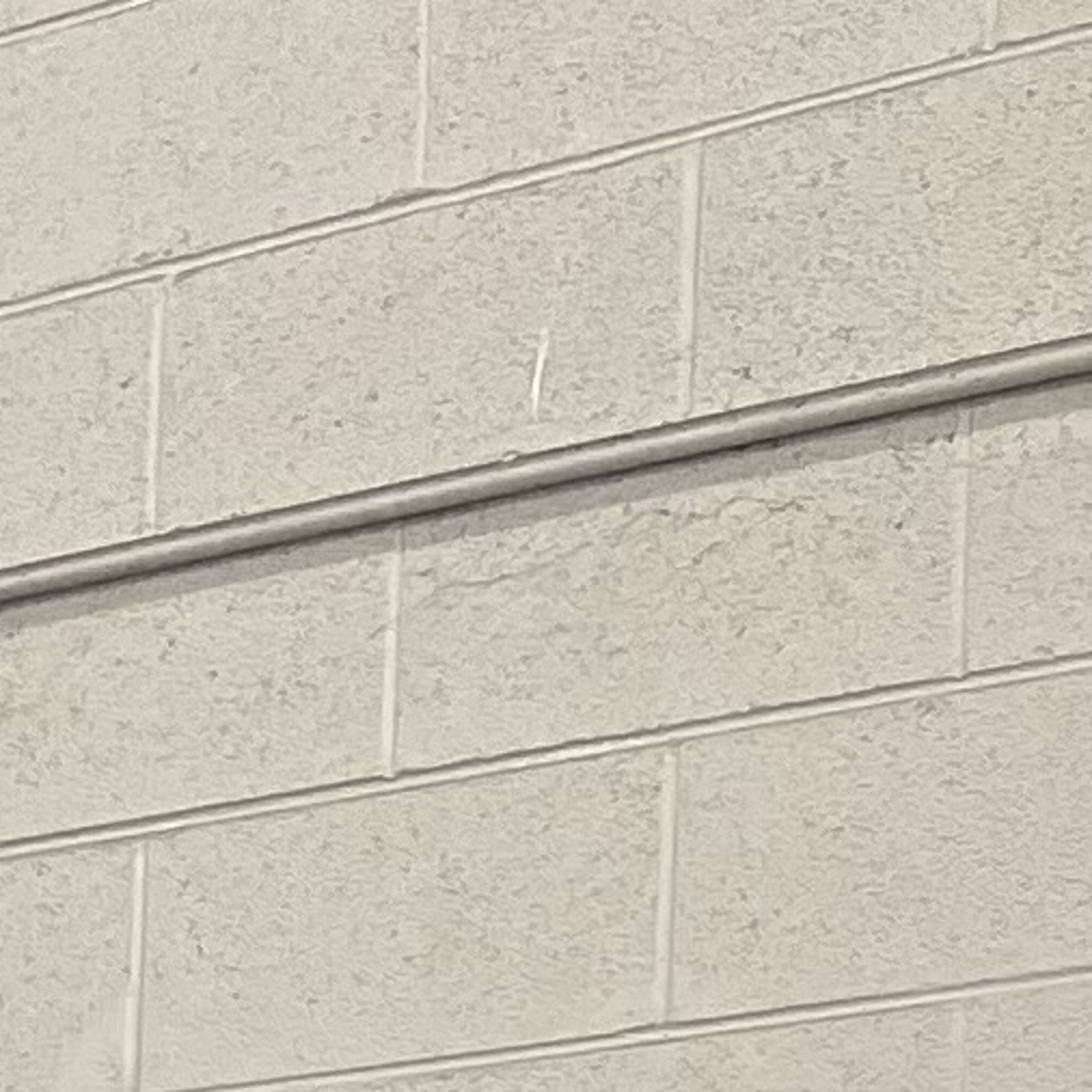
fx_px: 6531
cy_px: 2294
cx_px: -2760
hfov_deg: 7.6
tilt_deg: -3.7
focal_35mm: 183
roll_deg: -1.0
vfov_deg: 8.9
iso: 100
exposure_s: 1/121
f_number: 1.5
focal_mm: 5.7
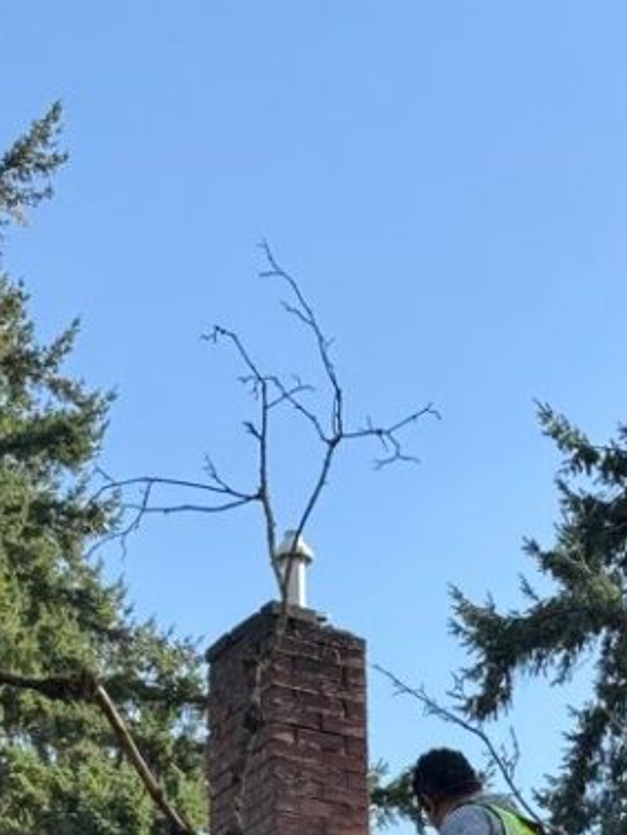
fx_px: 3136
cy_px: 932
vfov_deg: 14.8
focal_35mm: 130
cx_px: 340
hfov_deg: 11.4
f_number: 1.78
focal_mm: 6.76
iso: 64
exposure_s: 1/1724
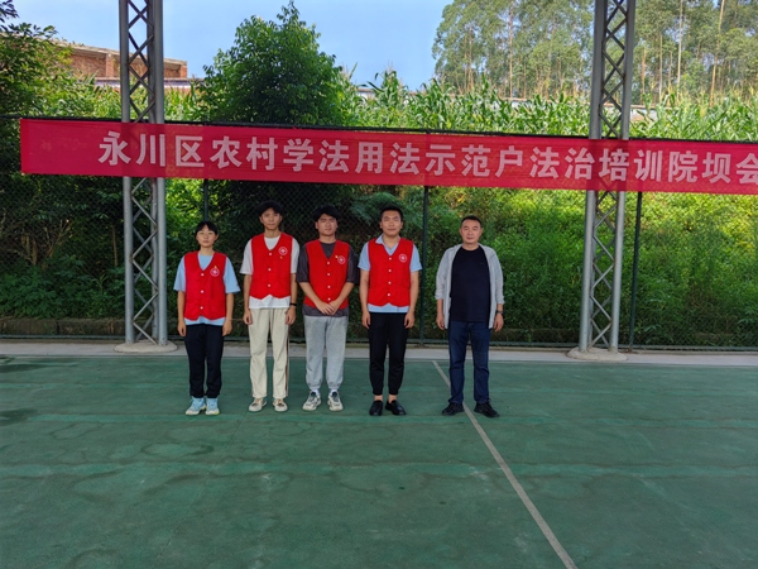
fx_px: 591
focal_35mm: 27
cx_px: 379
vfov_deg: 51.4
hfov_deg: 65.3
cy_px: 284
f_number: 1.9
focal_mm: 5.52
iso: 50
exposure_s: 1/1672
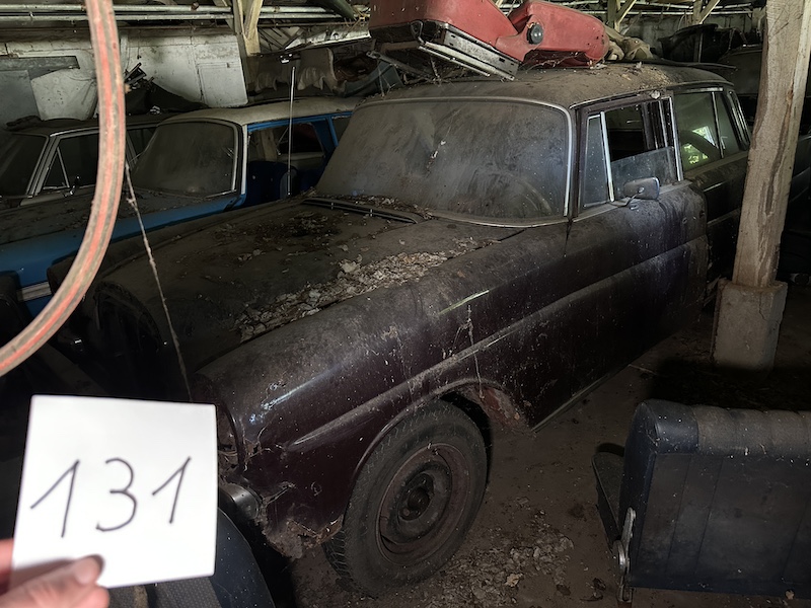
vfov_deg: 56.8
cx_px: 406
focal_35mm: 24
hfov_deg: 71.6
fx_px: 562
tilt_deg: -21.3
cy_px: 304
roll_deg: +5.9
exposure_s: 1/30
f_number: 1.78
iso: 1250
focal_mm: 6.86
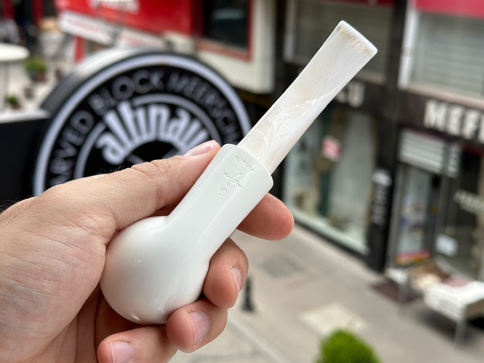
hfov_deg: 39.7
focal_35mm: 48
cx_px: 242
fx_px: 671
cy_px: 182
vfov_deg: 30.3
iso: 64
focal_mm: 6.86
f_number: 1.78
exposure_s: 1/513
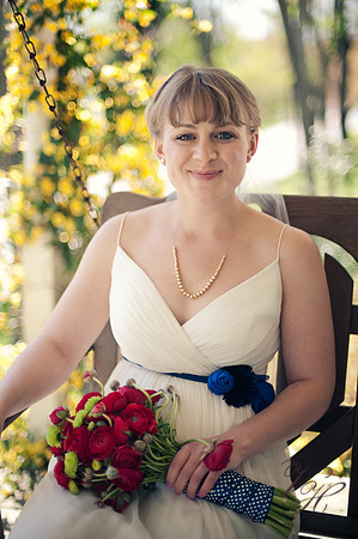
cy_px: 270
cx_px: 179
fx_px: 748
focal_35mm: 50
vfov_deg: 39.6
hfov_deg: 26.9
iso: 200
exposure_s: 1/1600
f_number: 1.4
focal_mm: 50
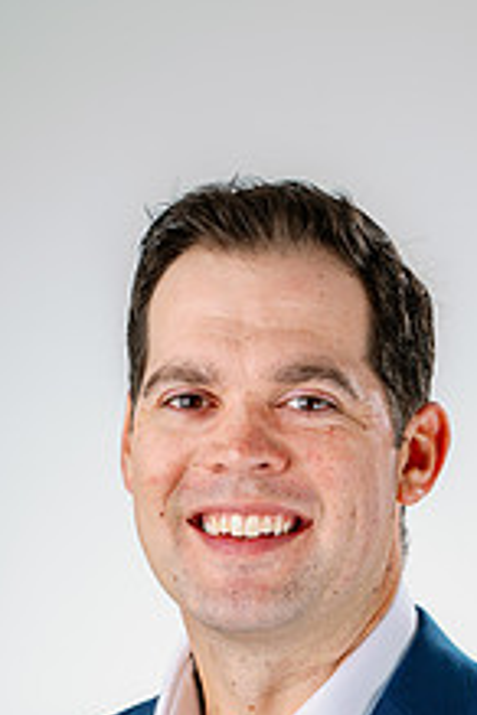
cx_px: 301
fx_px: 2862
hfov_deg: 9.5
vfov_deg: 14.1
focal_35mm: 144
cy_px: 702
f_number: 8
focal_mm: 70
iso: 125
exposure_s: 1/160
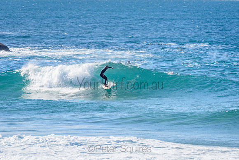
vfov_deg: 2.2
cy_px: 78
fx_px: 4072
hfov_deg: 3.4
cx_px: 104
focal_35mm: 613
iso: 320
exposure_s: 1/4000
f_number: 5.6
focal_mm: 500
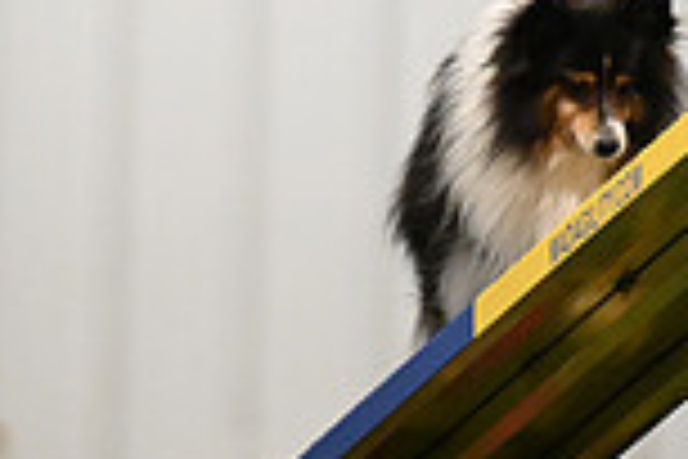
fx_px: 14447
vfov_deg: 1.8
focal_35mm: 756
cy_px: -302
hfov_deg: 2.7
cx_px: 589
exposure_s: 1/800
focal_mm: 200
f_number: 3.2
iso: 12800
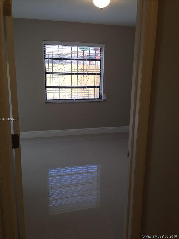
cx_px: 90
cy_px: 120
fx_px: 228
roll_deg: -1.5
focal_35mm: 33
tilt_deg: -10.7
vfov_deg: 55.4
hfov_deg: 42.9
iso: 50
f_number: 2.4
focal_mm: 4.12
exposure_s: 1/120
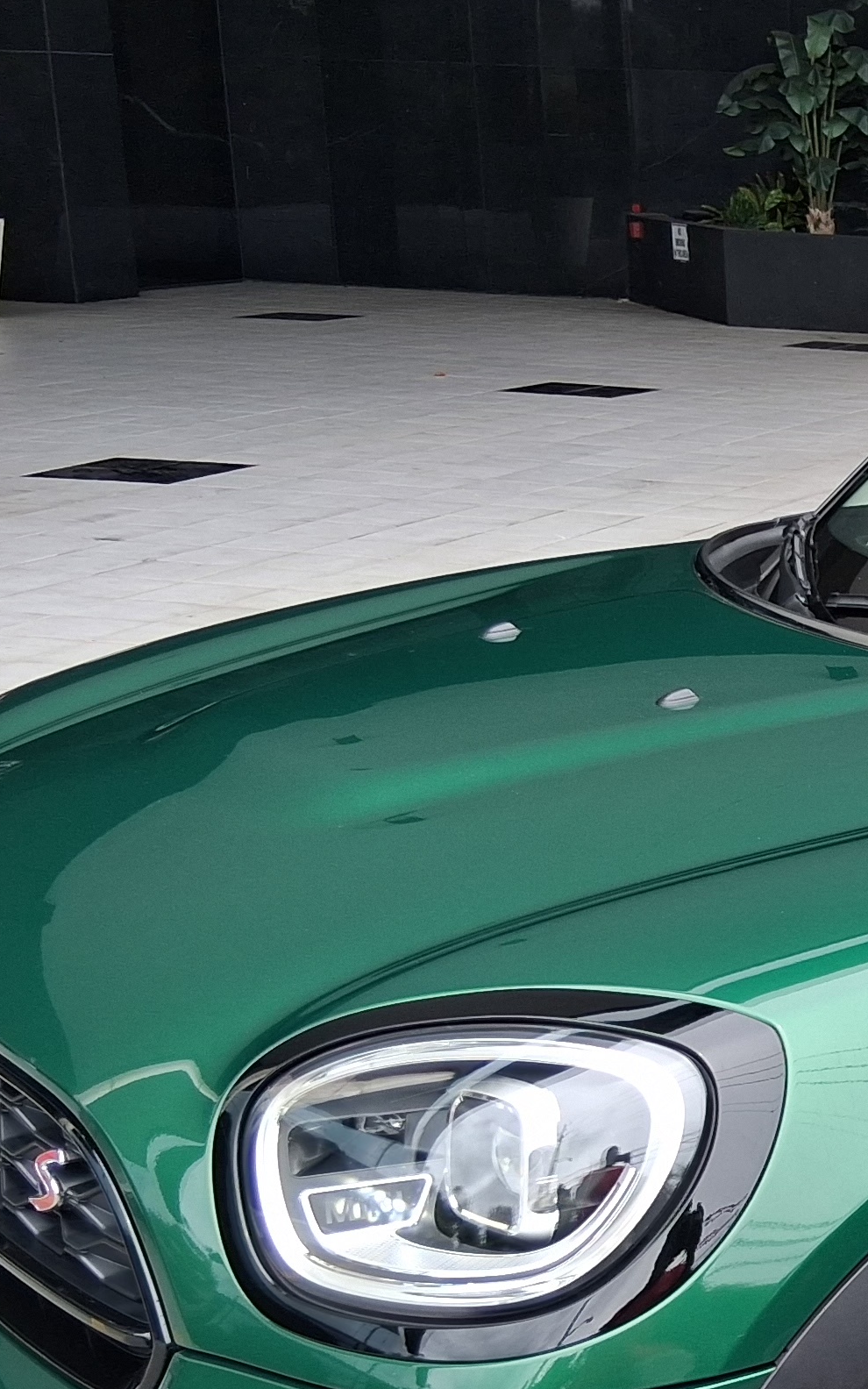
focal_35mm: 71
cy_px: 1040
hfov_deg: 16.2
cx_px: 1439
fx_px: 2687
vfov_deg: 28.6
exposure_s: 1/121
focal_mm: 3.98
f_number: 1.8
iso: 25
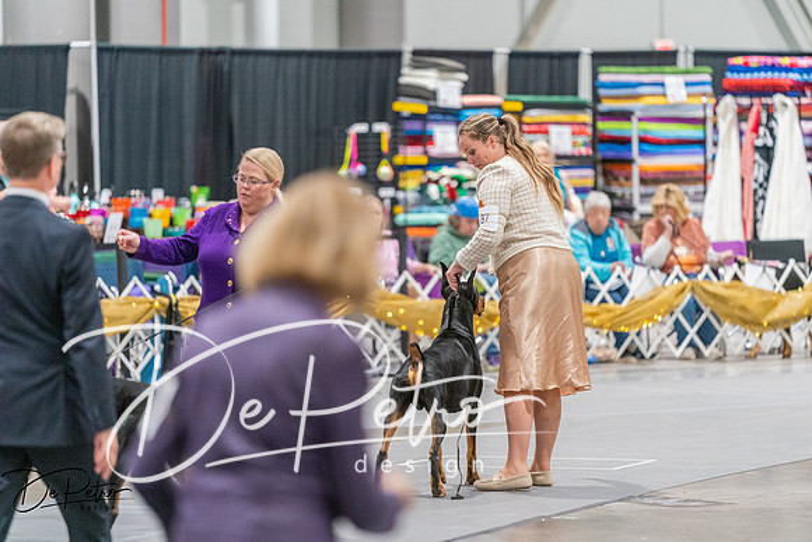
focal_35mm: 200
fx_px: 4512
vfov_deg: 6.9
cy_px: 271
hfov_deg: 10.3
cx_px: 406
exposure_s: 1/250
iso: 6400
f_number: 2.8
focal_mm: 200
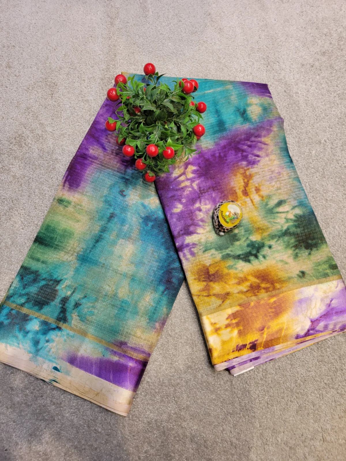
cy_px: 230
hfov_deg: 53.1
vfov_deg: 67.3
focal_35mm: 26
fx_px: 347
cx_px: 173
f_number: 1.8
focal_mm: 5.4
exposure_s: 1/124
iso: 40
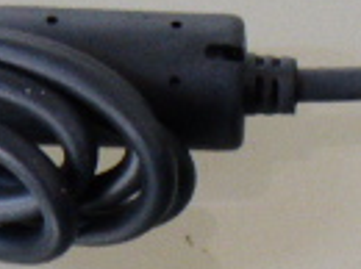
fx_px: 2977
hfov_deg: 6.6
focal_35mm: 286
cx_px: 833
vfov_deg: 5.1
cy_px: 383
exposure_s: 1/15
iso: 400
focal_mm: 10.5
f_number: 3.2
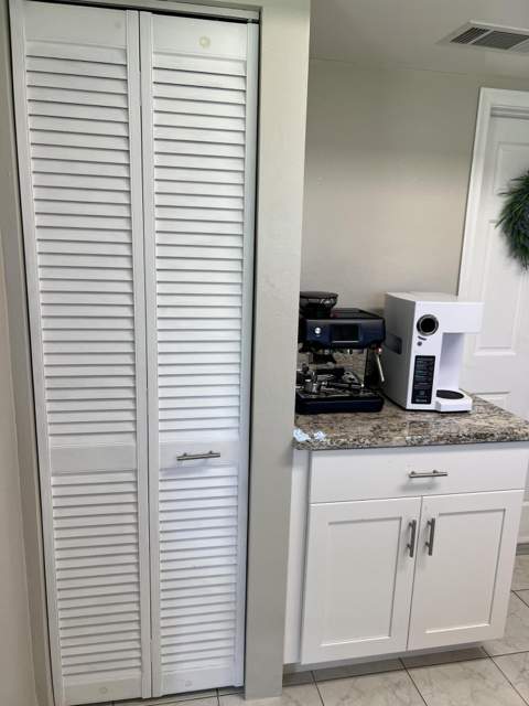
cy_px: 353
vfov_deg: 67.3
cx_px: 264
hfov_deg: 53.1
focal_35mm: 26
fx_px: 530
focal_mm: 5.7
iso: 50
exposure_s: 1/120
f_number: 1.5
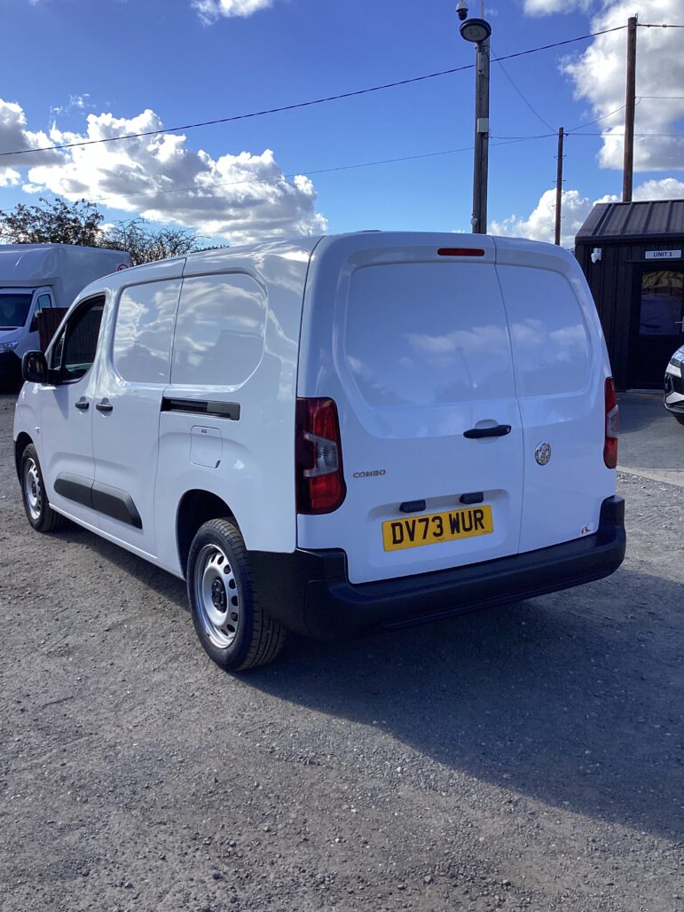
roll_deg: +0.4
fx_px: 843
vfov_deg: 56.8
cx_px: 333
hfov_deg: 44.2
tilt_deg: -8.1
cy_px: 456
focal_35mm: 32
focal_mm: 3.3
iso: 25
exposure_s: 1/926
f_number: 2.4
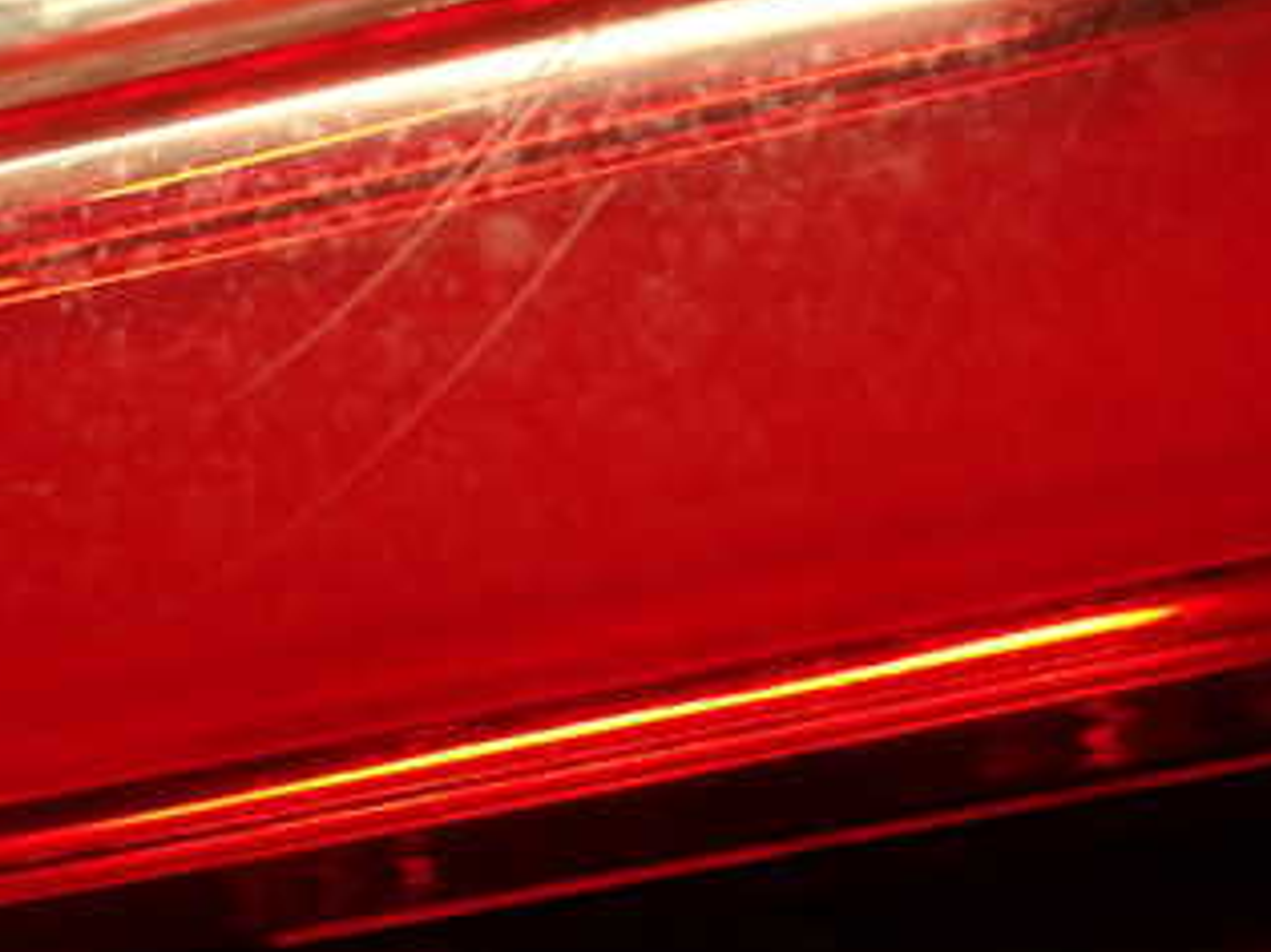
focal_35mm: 61
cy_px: 339
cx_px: 432
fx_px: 2239
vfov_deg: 23.9
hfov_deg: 31.5
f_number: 2.4
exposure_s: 1/40
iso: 200
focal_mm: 5.79
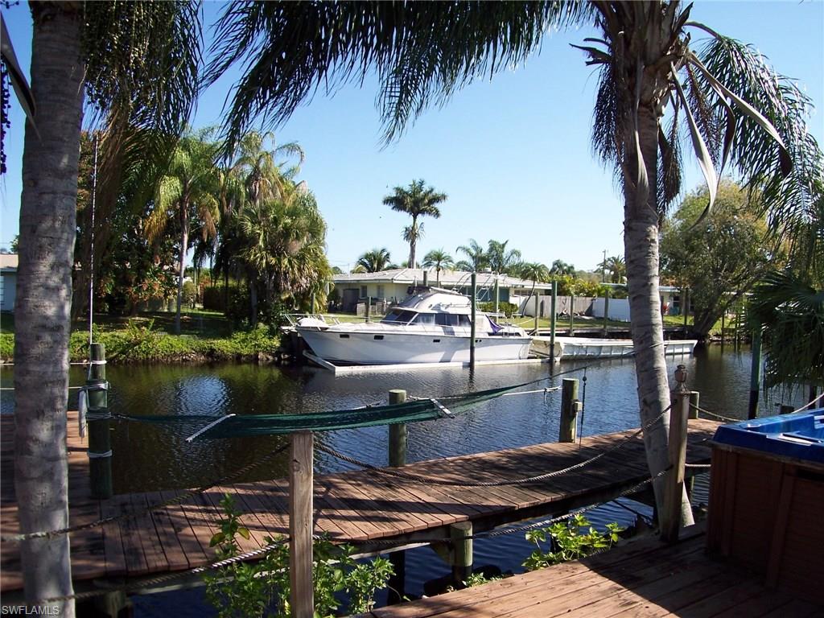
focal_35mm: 39
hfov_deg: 47.9
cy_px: 309
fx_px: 928
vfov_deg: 36.8
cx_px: 412
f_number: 3.4
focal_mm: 8
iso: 100
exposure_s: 1/750
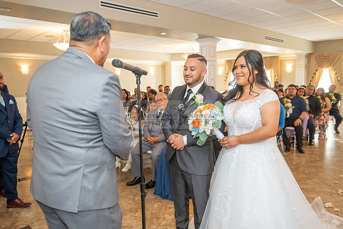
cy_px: 114
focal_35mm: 29
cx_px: 172
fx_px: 276
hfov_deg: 63.6
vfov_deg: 45.0
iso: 1250
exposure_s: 1/200
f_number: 3.5
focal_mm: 29
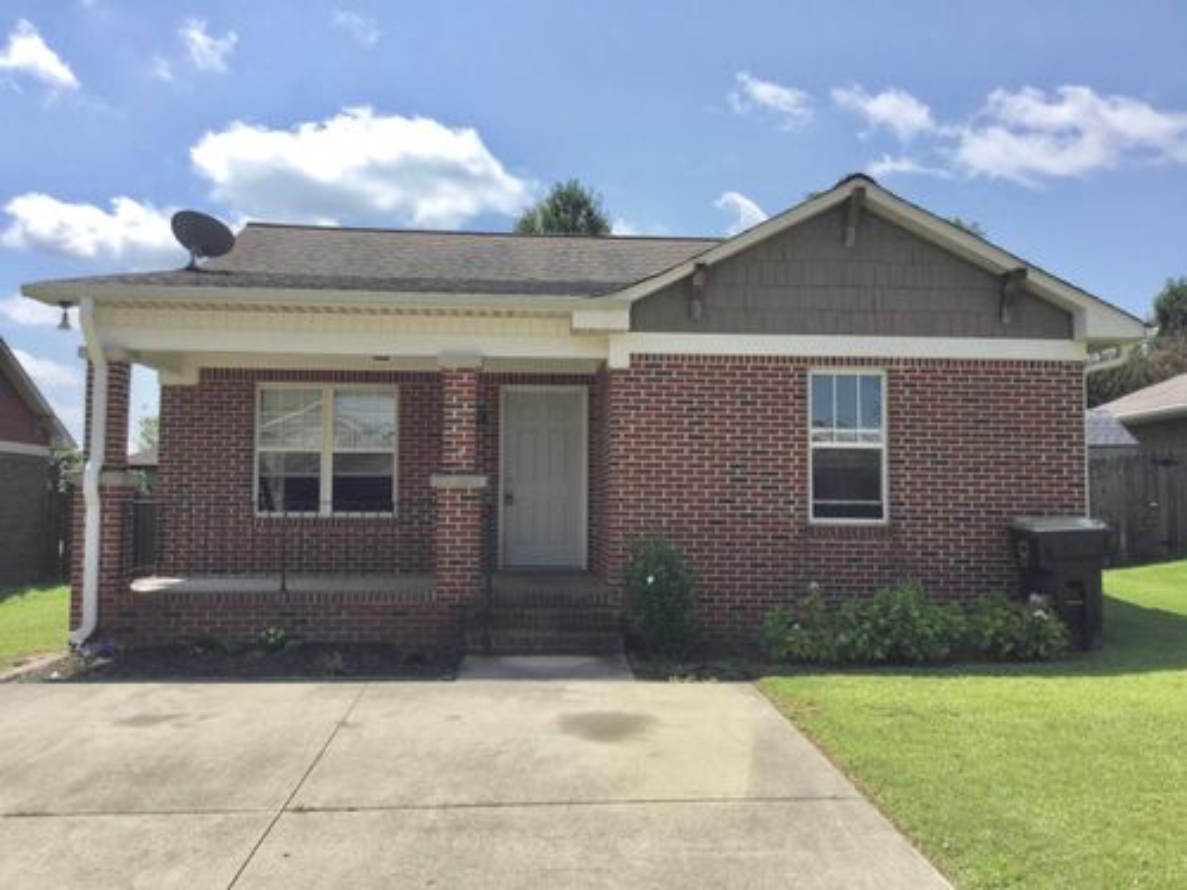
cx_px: 594
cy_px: 445
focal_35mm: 31
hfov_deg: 58.4
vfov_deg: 45.4
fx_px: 1063
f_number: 2.4
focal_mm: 3.3
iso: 25
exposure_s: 1/1235
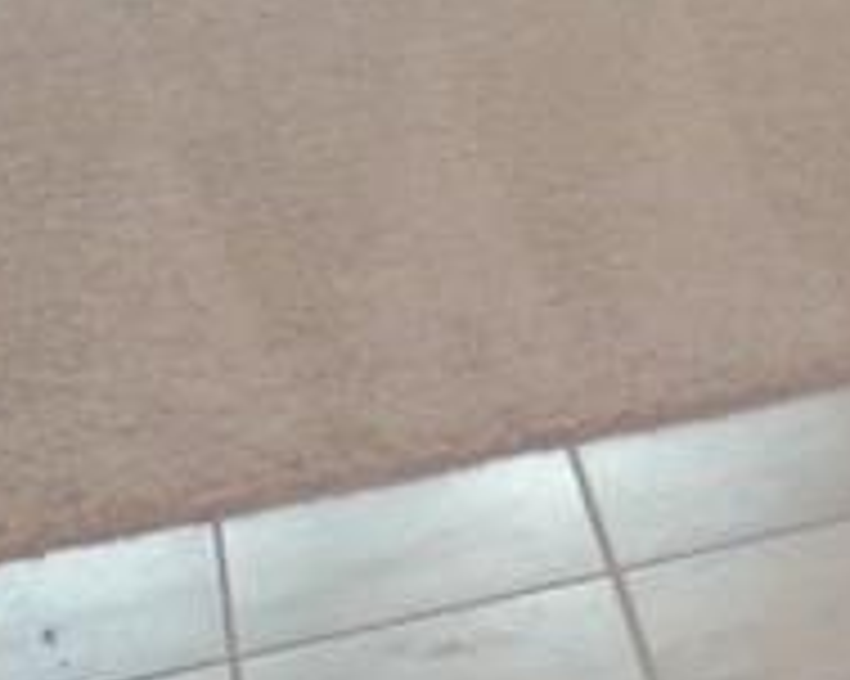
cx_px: 2024
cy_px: -955
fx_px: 3193
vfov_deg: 10.5
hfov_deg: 12.2
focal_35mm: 127
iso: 125
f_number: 3
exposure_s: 1/40
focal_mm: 4.3
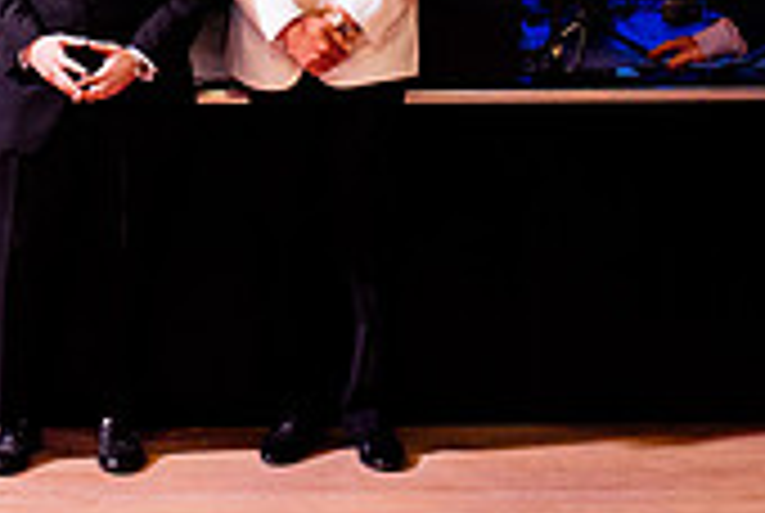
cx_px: 108
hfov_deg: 15.9
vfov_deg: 10.5
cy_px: -250
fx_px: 2703
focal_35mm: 127
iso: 2000
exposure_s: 1/200
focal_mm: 35
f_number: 5
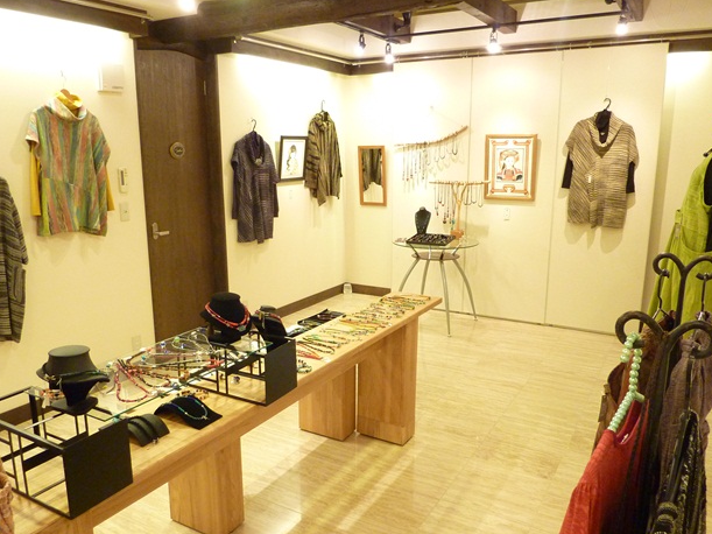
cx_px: 347
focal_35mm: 27
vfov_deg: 51.3
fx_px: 555
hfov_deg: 65.3
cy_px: 283
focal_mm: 4.1
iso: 400
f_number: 3.3
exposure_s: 1/25
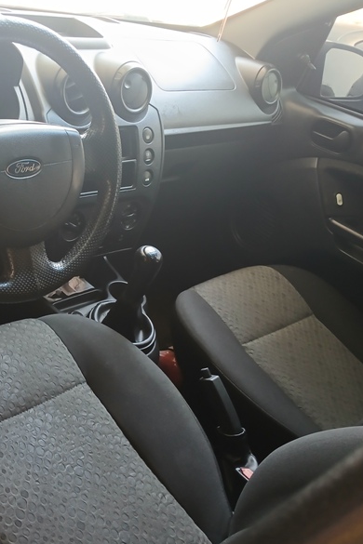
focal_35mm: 37
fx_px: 560
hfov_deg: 34.0
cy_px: 275
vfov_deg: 51.9
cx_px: 37
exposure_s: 1/30
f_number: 1.8
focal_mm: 3.98
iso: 200
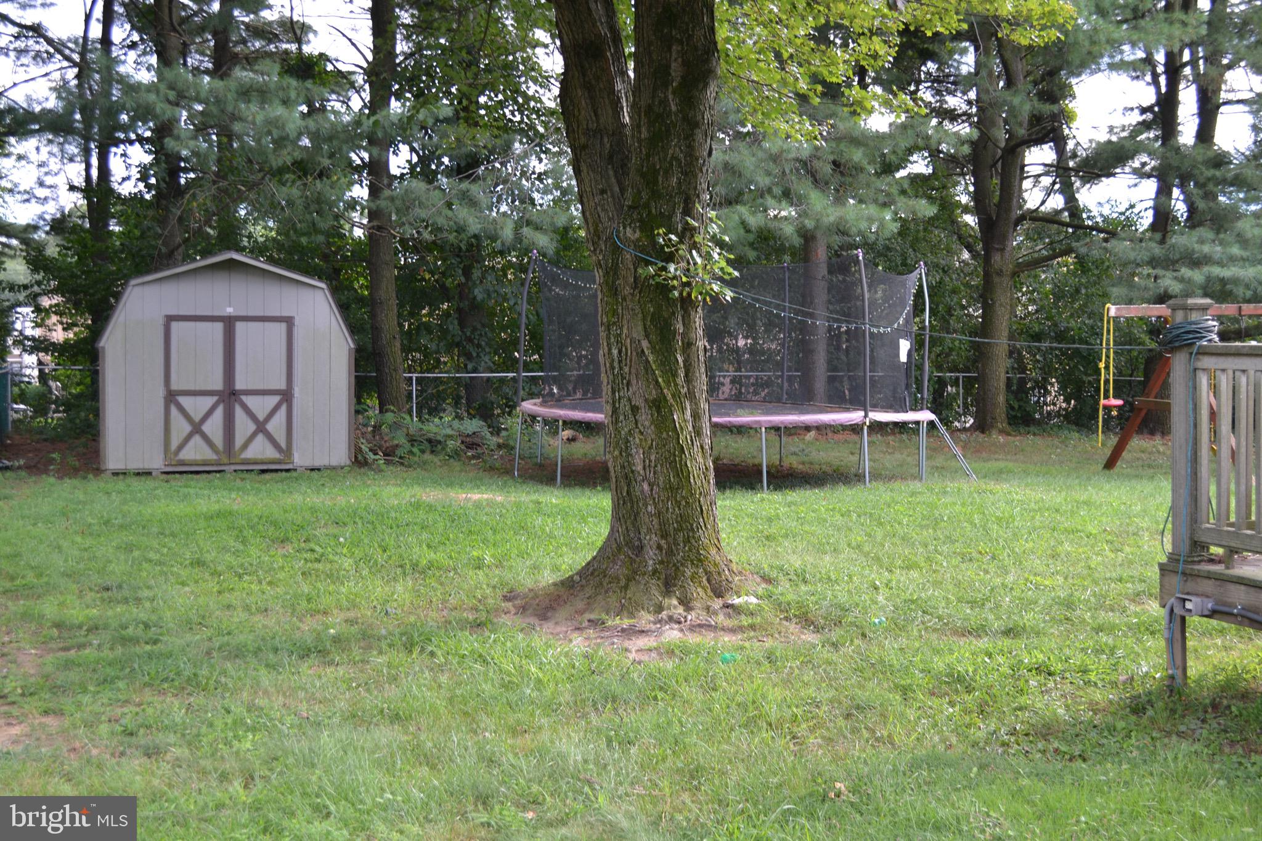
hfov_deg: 45.0
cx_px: 631
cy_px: 420
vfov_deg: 30.8
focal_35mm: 44
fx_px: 1525
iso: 320
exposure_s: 1/125
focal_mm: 29
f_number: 5.6
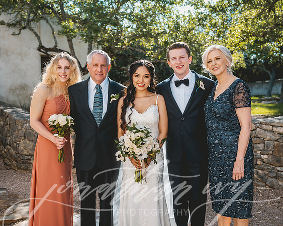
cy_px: 107
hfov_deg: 44.9
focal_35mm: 41
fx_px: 342
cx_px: 144
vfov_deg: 36.6
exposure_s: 1/800
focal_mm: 34.5
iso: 80
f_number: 2.8
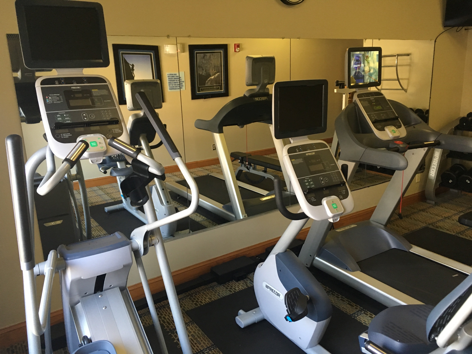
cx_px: 236
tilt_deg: -16.4
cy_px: 177
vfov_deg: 48.2
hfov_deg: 61.7
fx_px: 395
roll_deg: +1.9
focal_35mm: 29
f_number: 2.2
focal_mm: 4.15
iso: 125
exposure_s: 1/30
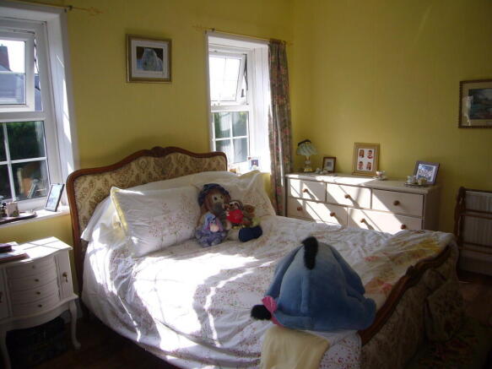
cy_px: 184
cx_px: 246
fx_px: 398
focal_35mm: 28
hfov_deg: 63.5
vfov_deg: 49.7
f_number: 2.8
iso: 80
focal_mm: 4.6
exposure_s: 1/250
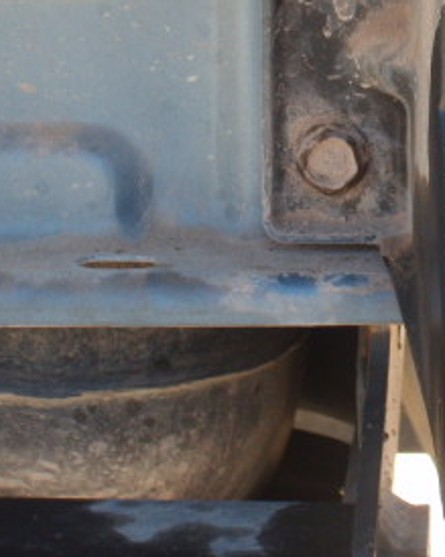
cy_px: 138
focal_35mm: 164
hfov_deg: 9.3
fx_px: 2701
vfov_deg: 11.7
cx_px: 492
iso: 50
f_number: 3.9
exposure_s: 1/90
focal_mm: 12
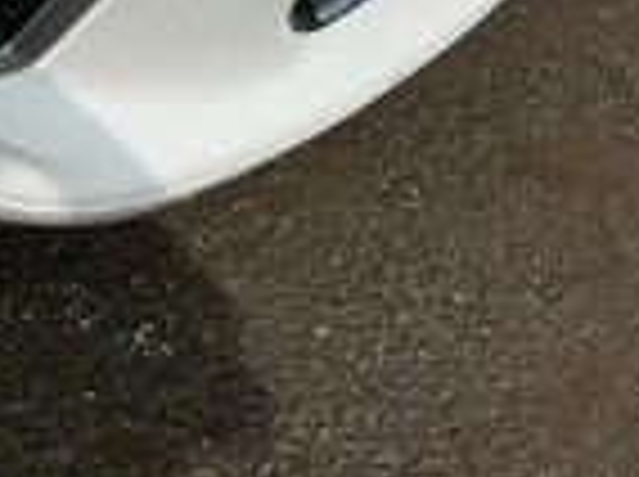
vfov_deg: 17.2
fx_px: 1456
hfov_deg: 22.2
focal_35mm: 79
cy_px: -194
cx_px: -194
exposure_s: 1/3534
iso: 25
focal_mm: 3
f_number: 1.8
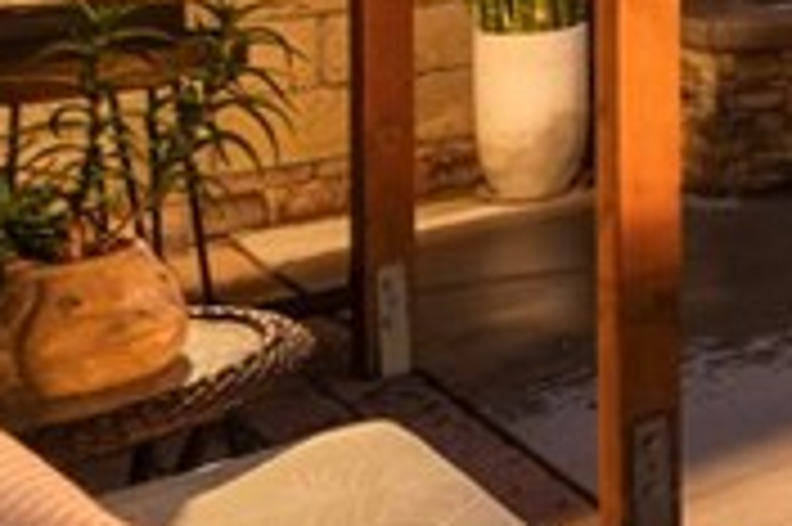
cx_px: 1678
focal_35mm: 70
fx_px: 1539
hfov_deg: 17.5
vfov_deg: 17.6
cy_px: -250
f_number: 9
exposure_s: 2
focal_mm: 12
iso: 400
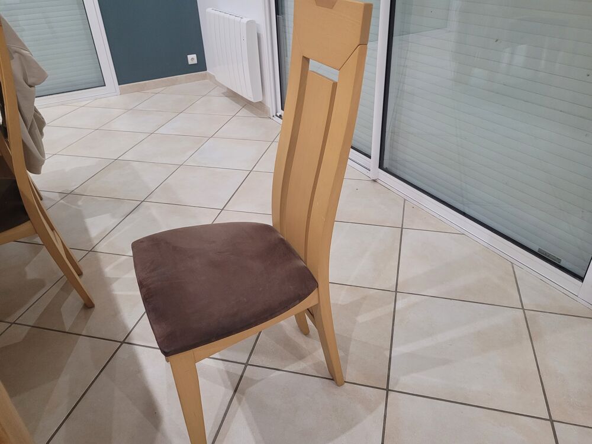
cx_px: 296
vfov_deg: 53.1
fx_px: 445
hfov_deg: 67.3
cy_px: 222
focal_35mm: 26
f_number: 1.8
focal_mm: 5.4
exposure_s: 1/50
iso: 500
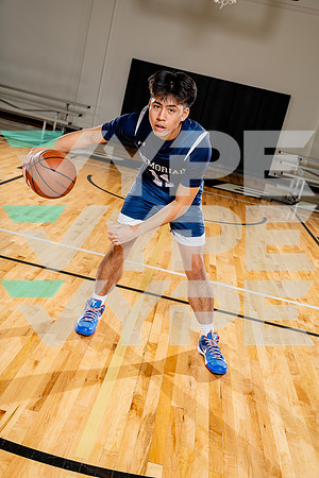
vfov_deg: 47.4
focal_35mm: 41
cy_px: 239
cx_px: 160
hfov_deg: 32.6
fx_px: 545
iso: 200
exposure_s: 1/250
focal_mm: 41
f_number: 5.6
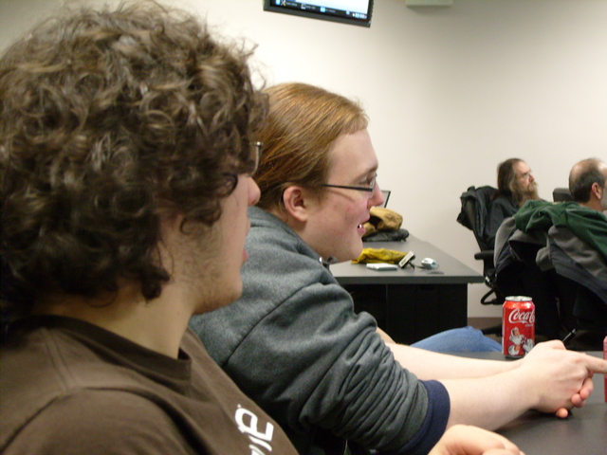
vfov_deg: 25.2
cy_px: 228
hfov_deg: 33.2
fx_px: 1017
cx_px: 304
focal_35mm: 58
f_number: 3.2
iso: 200
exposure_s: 1/10
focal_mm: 13
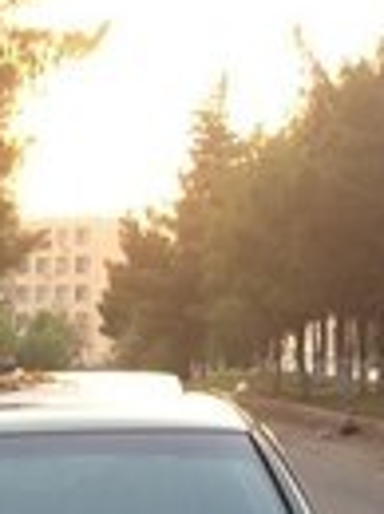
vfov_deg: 15.6
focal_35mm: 111
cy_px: 874
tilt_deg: -19.9
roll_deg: +1.4
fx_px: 1647
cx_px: -4
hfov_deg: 13.1
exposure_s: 1/50
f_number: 2.2
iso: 40
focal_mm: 4.15
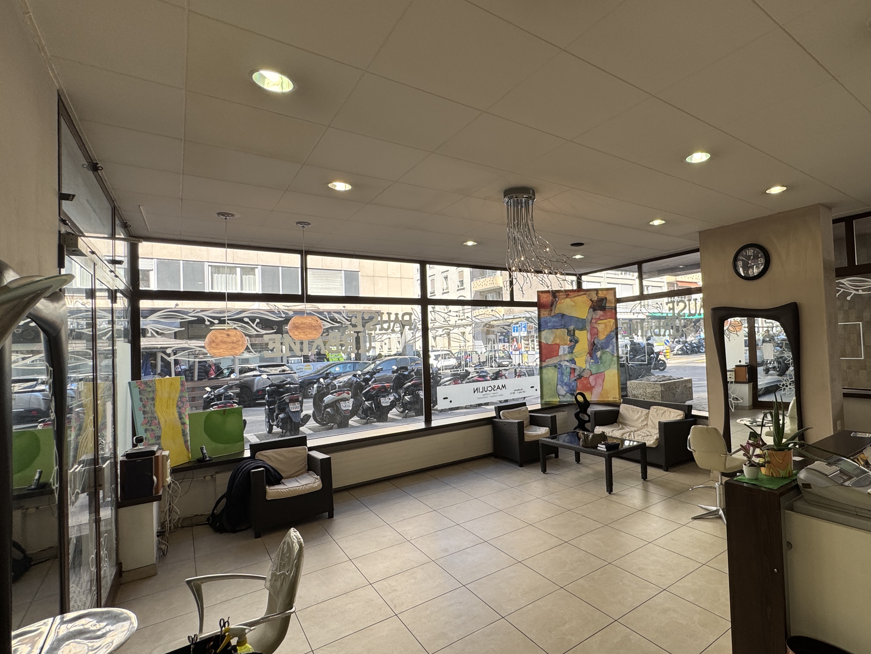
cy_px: 328
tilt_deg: +2.0
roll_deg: +1.8
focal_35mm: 18
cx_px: 538
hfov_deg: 86.2
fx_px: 453
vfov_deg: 71.6
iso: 40
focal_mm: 2.22
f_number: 2.2
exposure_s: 1/268
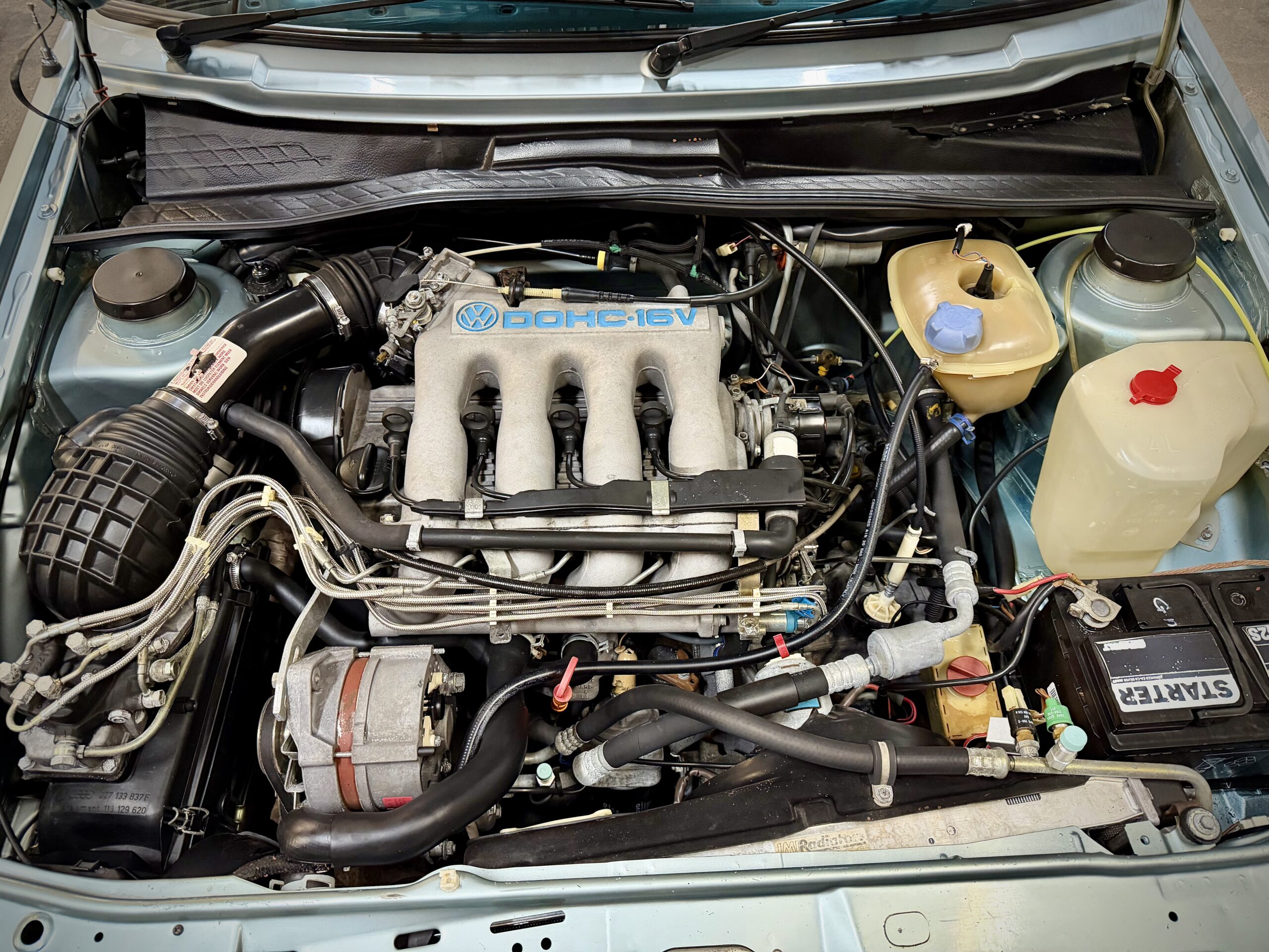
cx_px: 634
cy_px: 476
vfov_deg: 56.8
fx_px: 880
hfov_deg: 71.6
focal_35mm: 24
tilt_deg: -52.7
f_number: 1.78
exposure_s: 1/33
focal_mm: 6.76
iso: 640
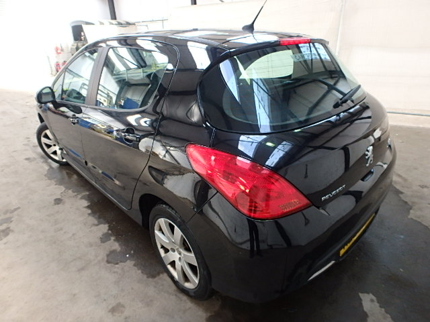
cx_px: 215
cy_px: 161
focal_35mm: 21
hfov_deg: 79.0
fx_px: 261
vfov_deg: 63.4
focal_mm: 3.7
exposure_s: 1/30
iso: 250
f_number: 3.5
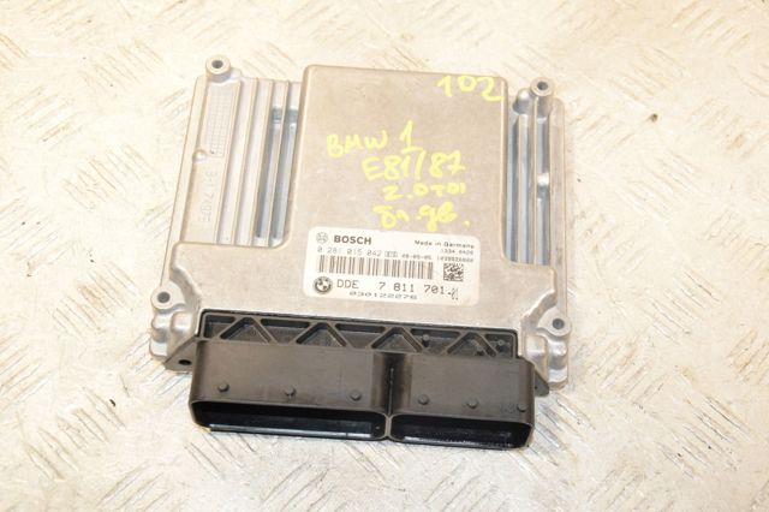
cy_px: 256
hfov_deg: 35.1
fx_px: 1217
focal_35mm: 57
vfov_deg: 23.8
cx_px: 384
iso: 1600
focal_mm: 38
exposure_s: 1/200
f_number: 6.3
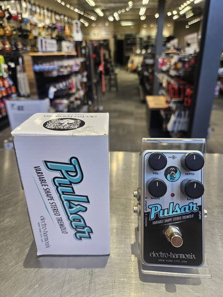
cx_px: 112
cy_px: 148
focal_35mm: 23
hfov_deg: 58.9
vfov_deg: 73.9
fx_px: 198
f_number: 1.8
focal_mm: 5.4
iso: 125
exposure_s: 1/120
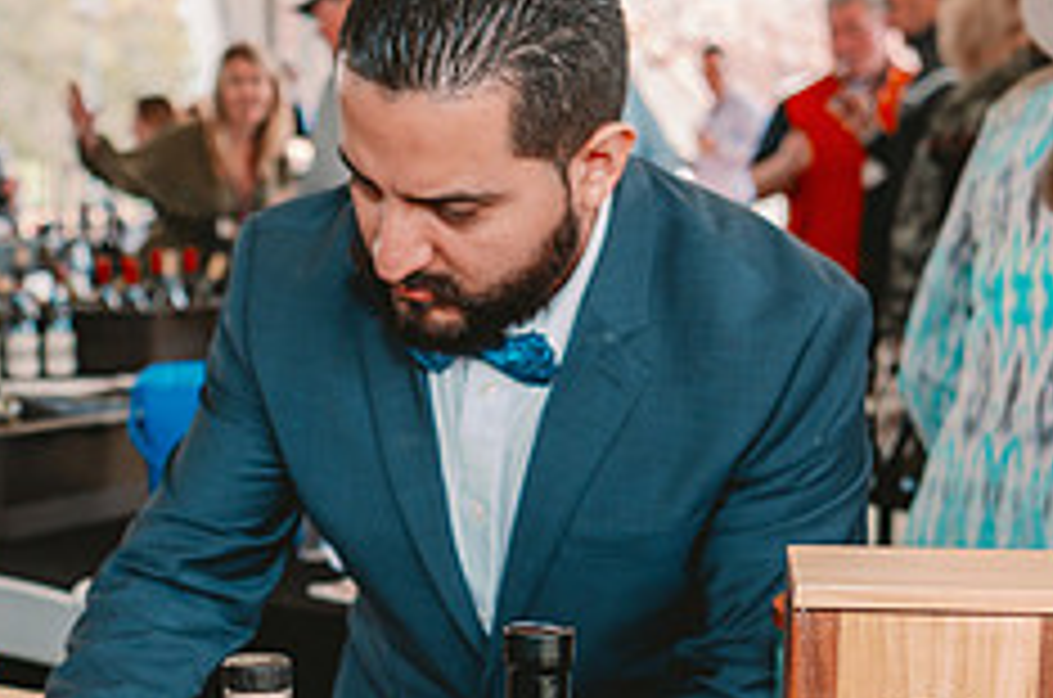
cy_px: 630
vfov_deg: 15.1
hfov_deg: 22.3
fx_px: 2598
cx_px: 67
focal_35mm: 89
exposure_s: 1/200
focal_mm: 32
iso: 250
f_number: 3.5
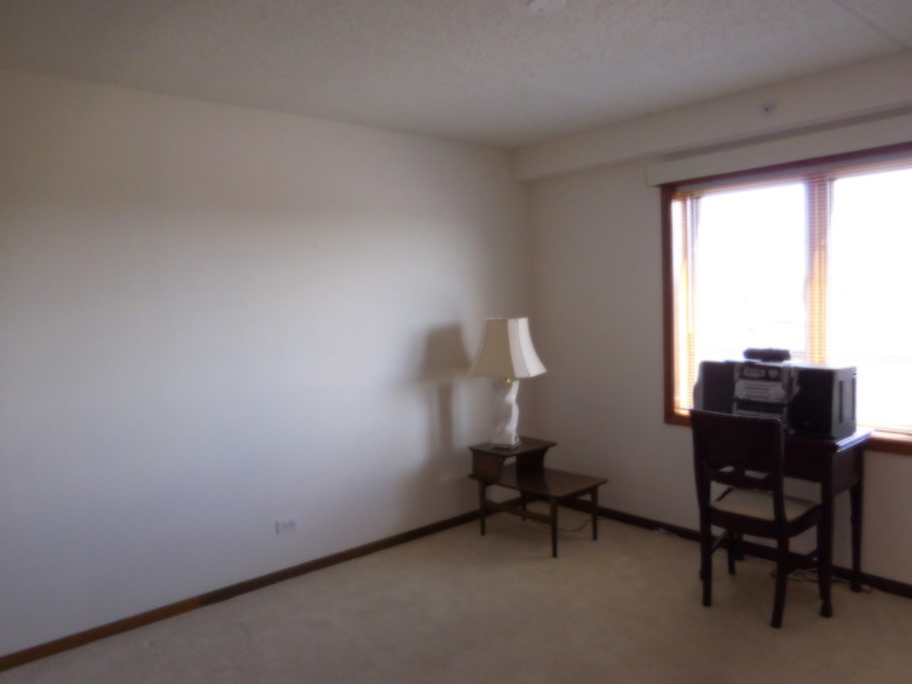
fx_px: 659
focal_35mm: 25
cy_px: 342
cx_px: 456
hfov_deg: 69.4
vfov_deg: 54.9
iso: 180
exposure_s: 1/30
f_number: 3.3
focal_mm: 4.5
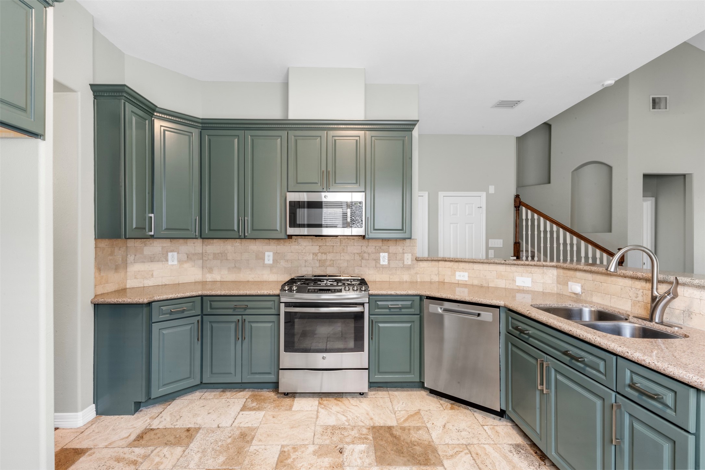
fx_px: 313
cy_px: 235
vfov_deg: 73.7
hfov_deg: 96.7
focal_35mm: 16
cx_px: 352
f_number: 9
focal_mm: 16
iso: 250
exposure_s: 8
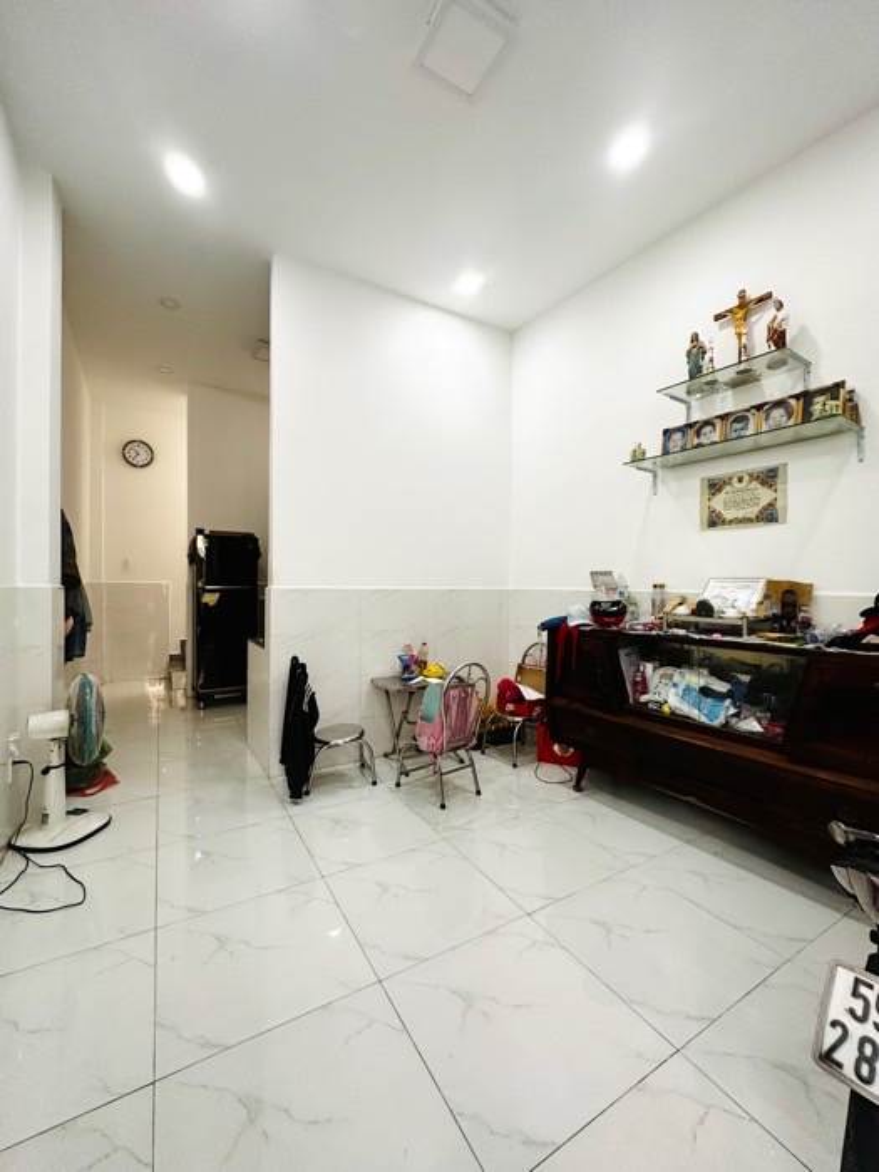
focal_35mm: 14
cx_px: 440
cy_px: 586
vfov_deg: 102.1
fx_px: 474
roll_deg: -1.4
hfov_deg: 85.7
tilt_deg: -1.0
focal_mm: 2.22
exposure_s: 1/99
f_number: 2.2
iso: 160
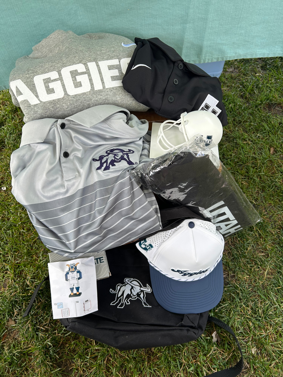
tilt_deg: -54.2
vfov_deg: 67.3
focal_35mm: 26
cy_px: 188
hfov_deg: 53.1
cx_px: 142
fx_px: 283
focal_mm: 5.7
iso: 40
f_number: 1.5
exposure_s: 1/177
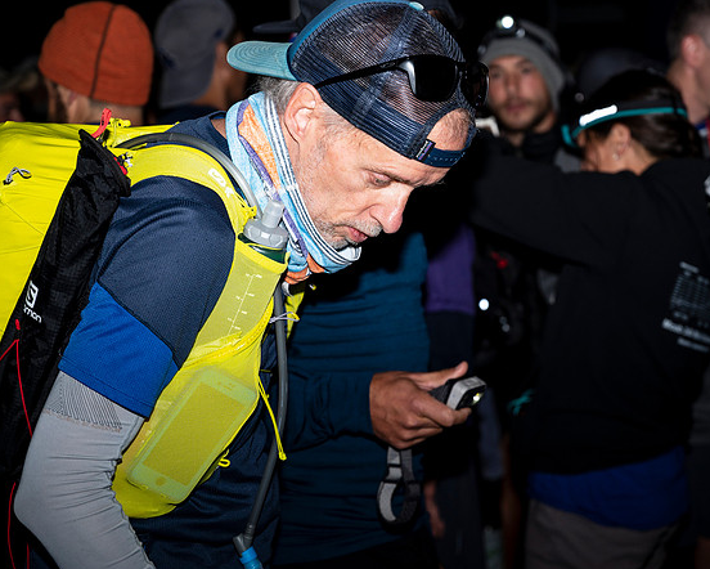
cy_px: 263
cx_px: 438
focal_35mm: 86
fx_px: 1808
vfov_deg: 17.9
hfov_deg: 22.2
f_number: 4
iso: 320
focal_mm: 70
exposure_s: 1/200
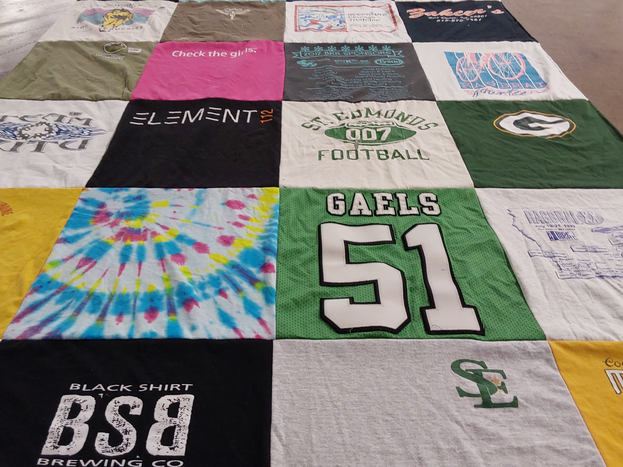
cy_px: 257
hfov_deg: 56.7
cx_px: 286
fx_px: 576
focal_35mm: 32
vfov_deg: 44.1
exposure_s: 1/60
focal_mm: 2.91
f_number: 1.9
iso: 80
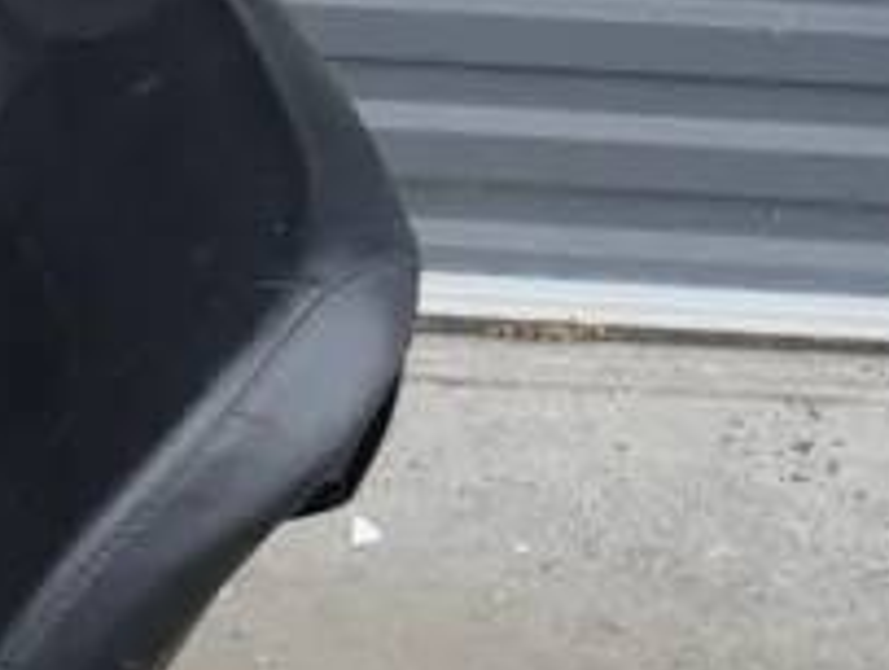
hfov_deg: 11.6
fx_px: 3628
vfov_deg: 10.3
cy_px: 904
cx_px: -1217
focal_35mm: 141
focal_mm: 14
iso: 200
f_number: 4
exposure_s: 1/160
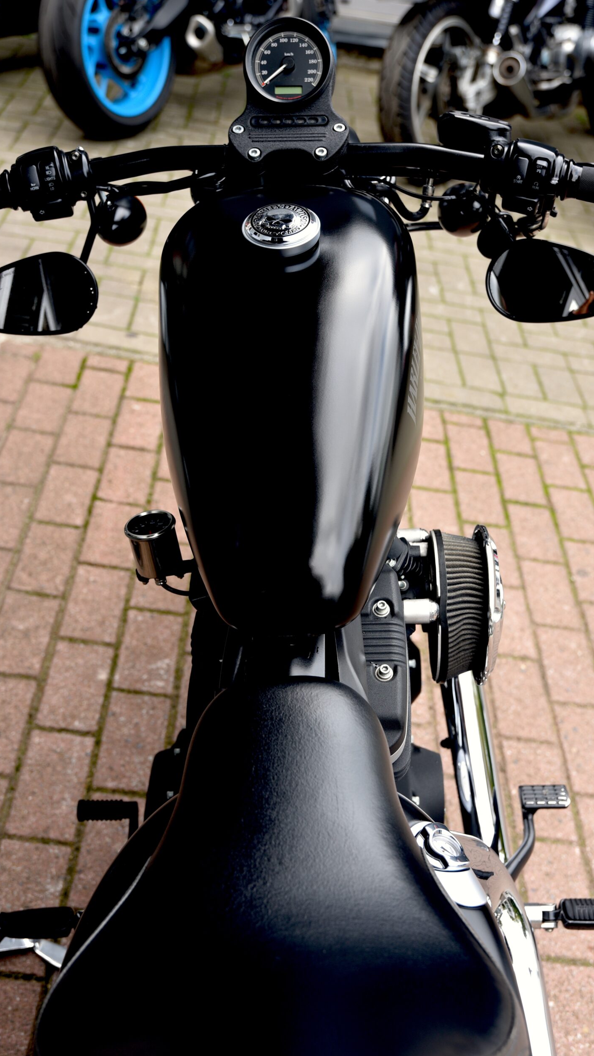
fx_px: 1316
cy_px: 531
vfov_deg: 43.7
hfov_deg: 25.4
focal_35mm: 47
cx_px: 307
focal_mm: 44
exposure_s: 1/100
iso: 200
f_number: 5
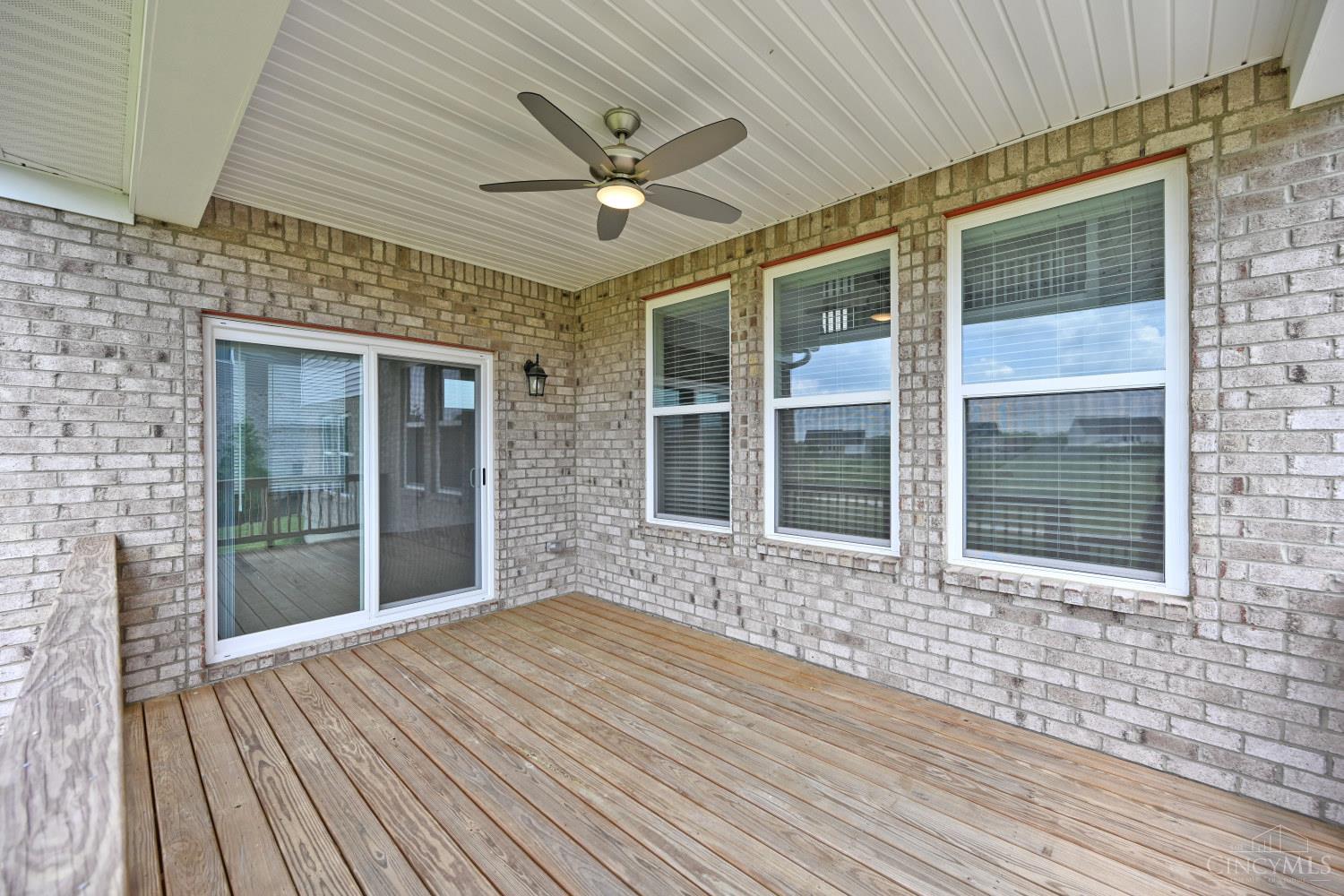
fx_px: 523
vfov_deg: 81.2
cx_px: 672
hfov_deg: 104.3
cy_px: 448
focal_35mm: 14
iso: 200
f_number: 5.6
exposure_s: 1/250
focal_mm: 14
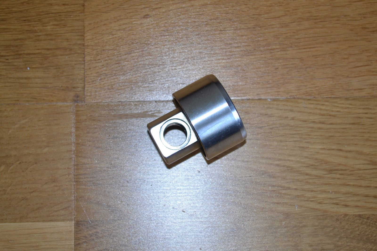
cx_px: 188
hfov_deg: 24.6
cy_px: 126
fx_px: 864
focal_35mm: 82
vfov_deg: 16.6
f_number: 5.6
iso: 800
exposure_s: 1/60
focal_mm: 55
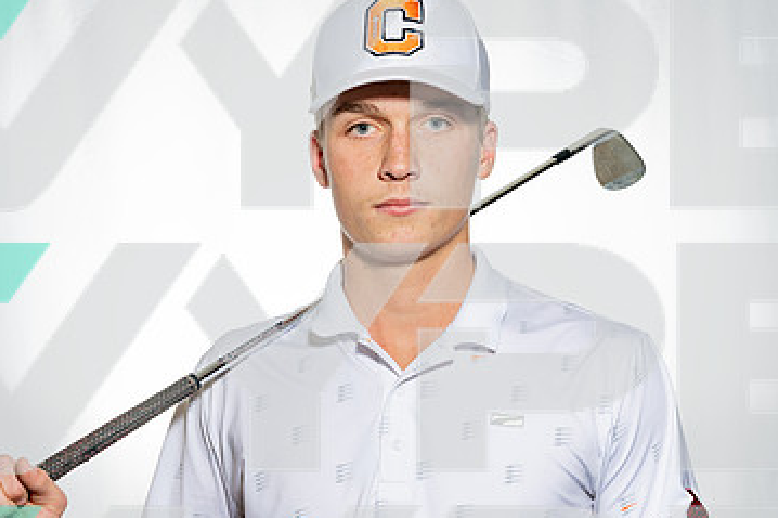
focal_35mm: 76
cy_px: 359
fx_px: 1642
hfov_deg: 26.7
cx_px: 375
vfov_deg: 17.9
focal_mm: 47
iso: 100
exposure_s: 1/250
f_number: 8
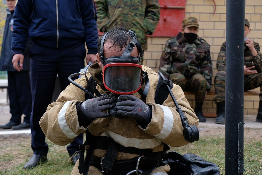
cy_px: 88
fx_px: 378
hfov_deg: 38.2
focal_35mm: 52
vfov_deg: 26.0
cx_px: 131
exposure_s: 1/250
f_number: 4.3
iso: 200
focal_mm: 34.5
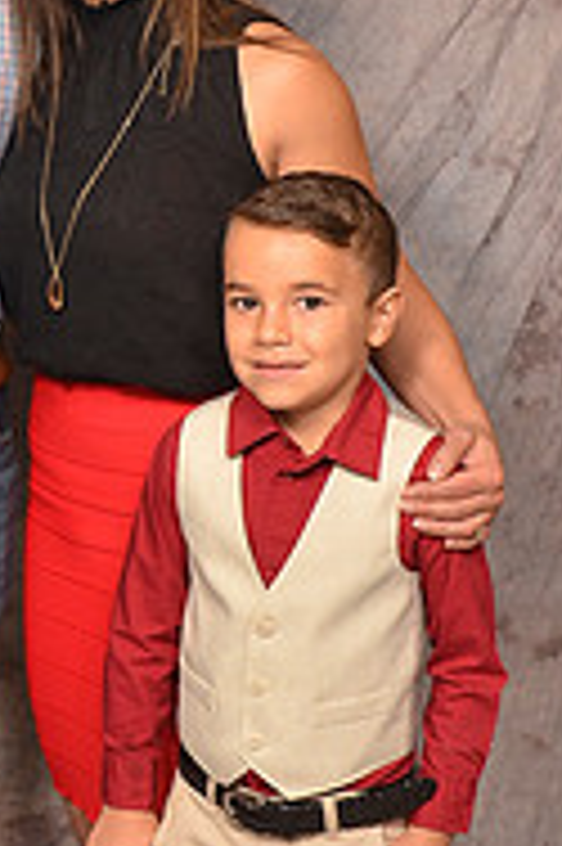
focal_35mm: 111
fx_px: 2604
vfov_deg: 18.4
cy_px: 418
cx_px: -72
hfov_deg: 12.1
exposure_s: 1/60
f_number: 5.6
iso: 200
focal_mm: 24
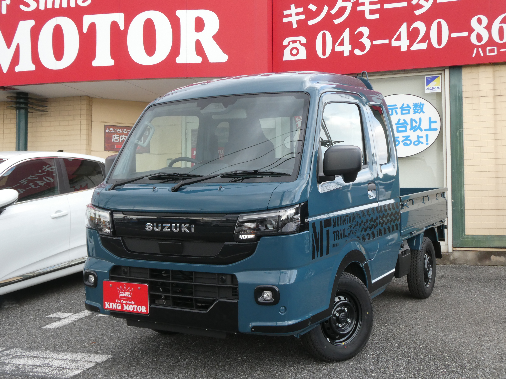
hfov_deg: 46.8
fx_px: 585
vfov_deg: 36.0
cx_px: 253
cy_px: 190
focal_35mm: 40
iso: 160
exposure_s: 1/80
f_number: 5.6
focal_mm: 7.2
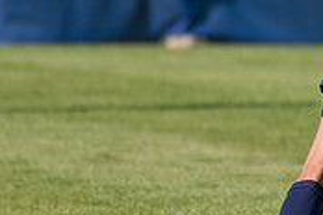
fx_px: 13484
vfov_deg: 0.9
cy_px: 17
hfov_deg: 1.4
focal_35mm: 1503
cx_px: 490
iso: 320
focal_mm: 300
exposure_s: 1/2000
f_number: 5.6
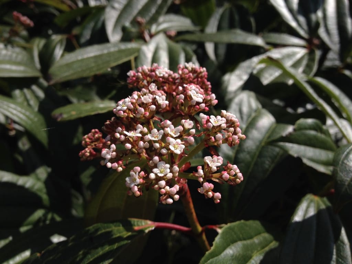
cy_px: 132
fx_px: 356
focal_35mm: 35
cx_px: 176
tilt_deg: -26.6
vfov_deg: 40.7
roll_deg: +4.1
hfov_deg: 52.6
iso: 50
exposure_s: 1/2304
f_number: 2.4
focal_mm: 4.28
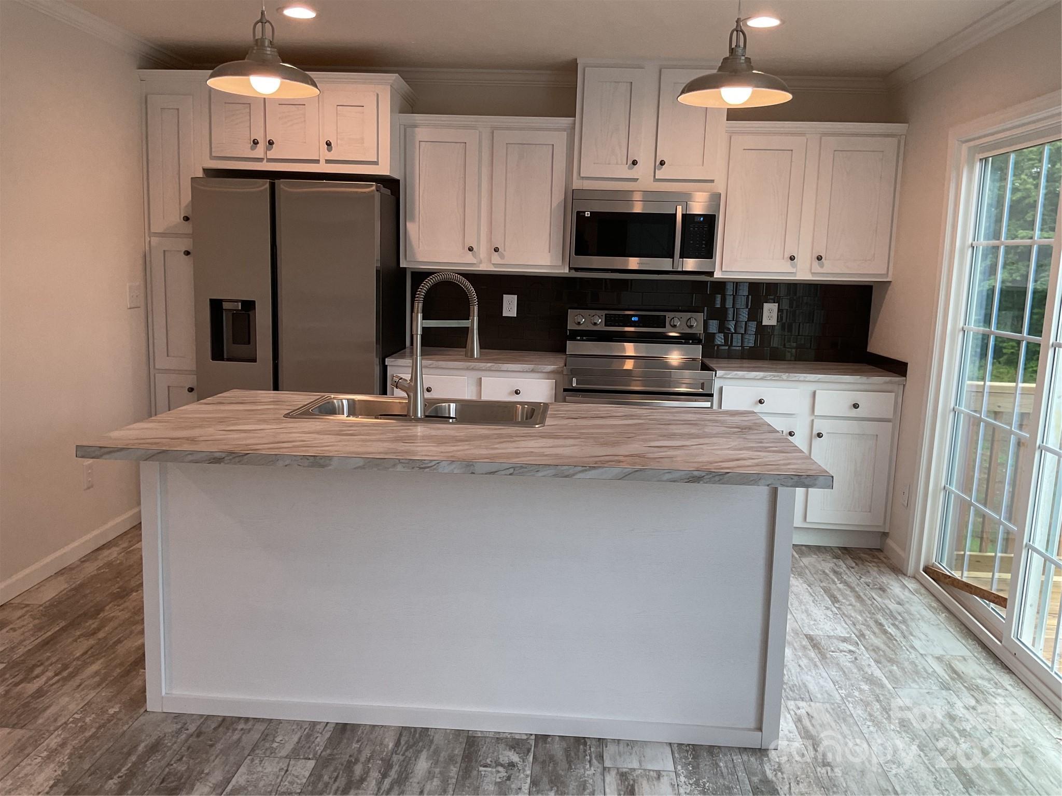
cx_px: 531
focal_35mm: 29
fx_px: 890
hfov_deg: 61.7
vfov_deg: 48.2
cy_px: 398
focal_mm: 3
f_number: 1.8
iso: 64
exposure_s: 1/120
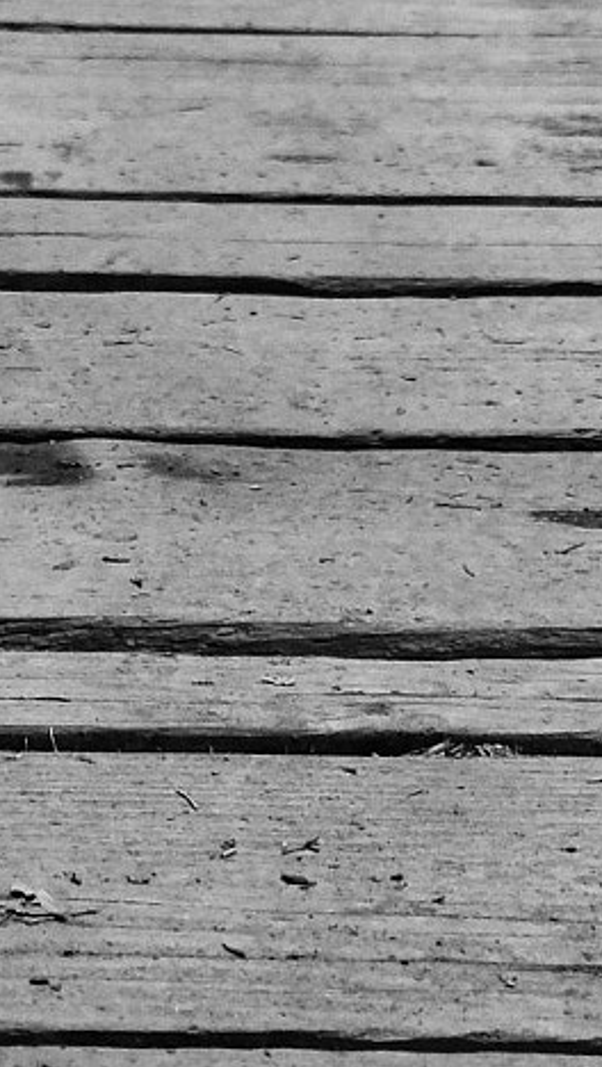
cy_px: -132
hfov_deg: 7.6
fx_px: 4559
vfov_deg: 13.1
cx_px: 261
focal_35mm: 161
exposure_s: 1/125
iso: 1250
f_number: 4.5
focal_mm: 30.2
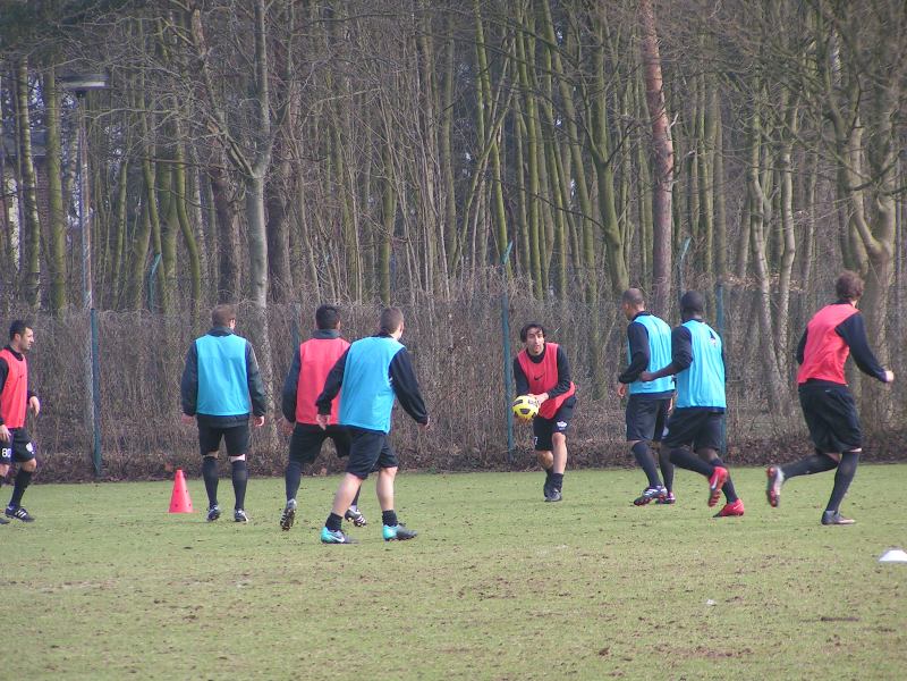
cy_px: 340
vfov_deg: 5.5
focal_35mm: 271
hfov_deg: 7.3
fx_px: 7101
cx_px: 454
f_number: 3.5
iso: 80
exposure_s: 1/320
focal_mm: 41.4
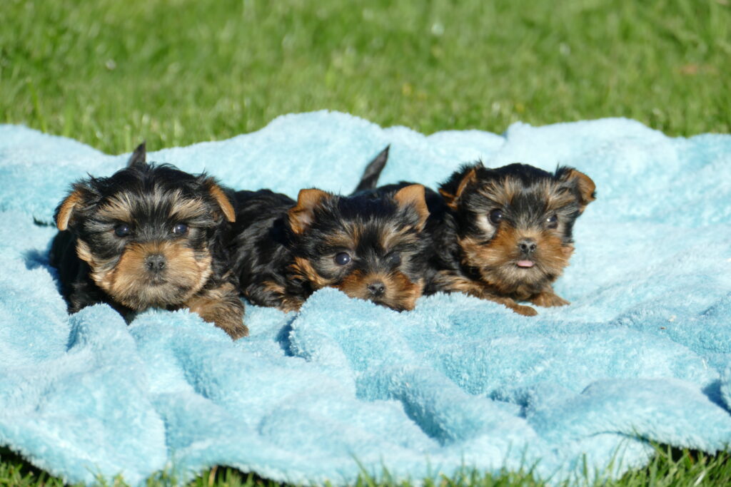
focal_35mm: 255
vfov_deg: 5.4
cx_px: 366
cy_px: 244
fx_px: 5178
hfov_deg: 8.1
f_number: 4
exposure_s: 1/1300
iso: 125
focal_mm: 92.88
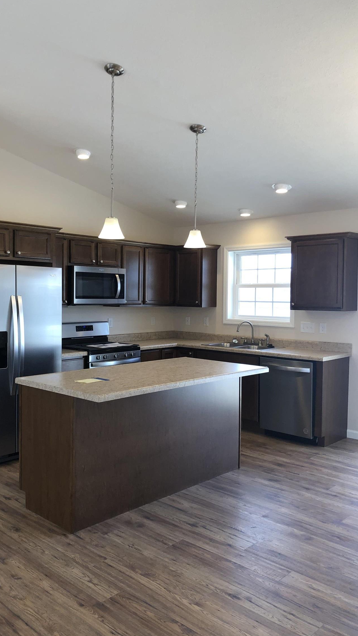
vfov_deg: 62.6
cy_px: 319
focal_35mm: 31
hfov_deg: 37.6
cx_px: 142
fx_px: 523
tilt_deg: -1.3
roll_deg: +0.1
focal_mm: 4
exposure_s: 1/120
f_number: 1.8
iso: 64
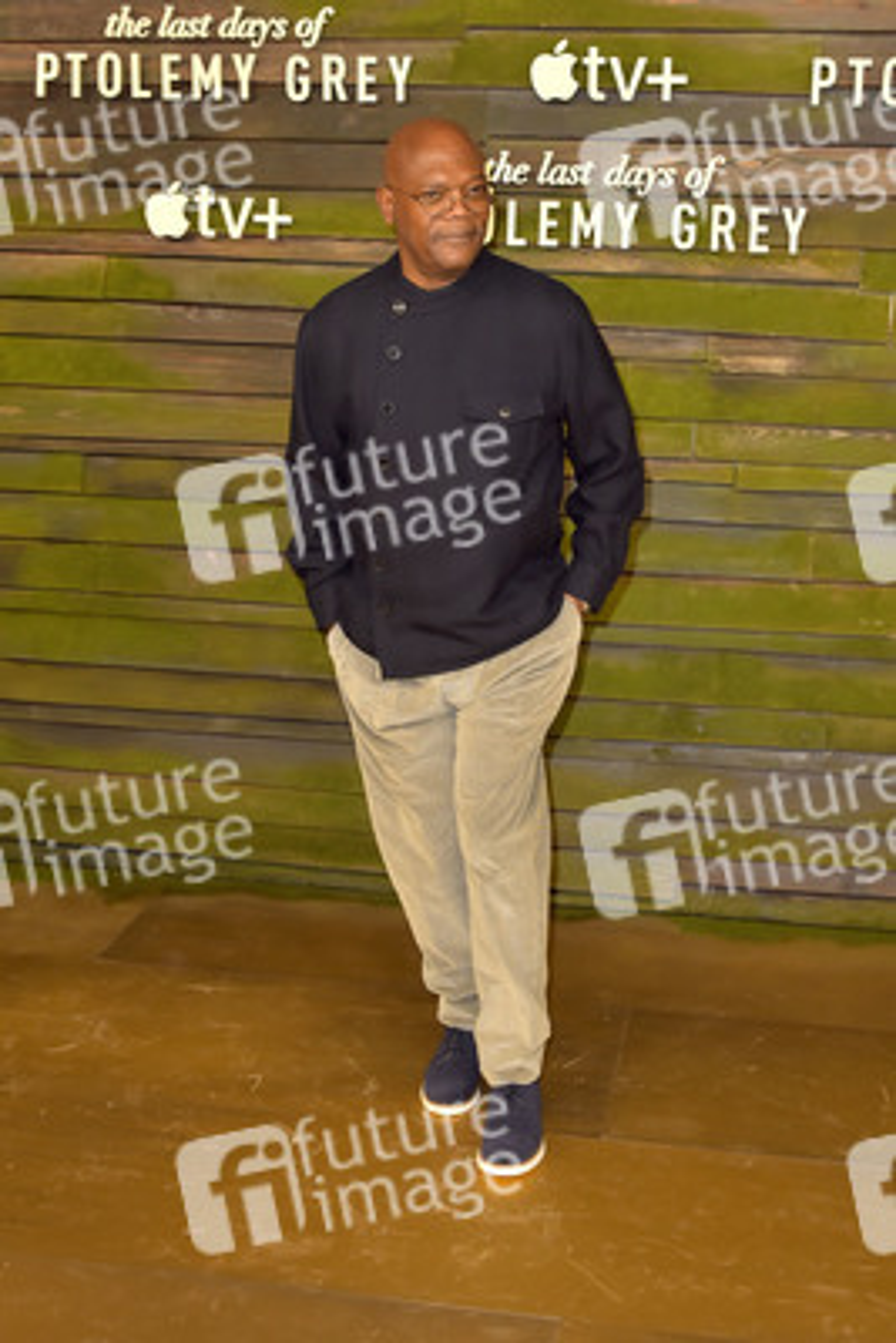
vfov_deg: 55.8
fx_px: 1268
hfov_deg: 38.9
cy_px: 672
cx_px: 448
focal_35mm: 34
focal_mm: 34
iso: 500
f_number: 7.1
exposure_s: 1/250
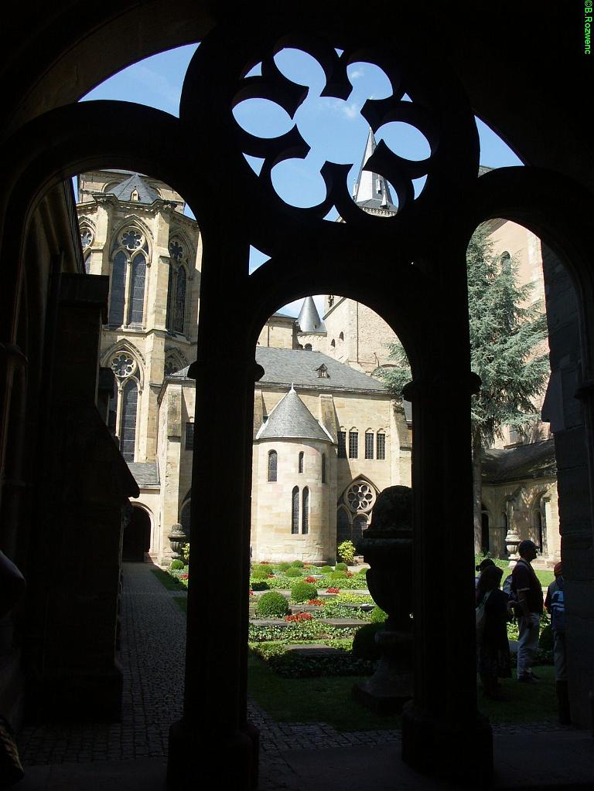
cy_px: 396
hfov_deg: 45.4
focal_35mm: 31
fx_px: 709
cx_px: 297
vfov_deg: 58.4
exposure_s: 1/200
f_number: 5.6
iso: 64
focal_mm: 8.06
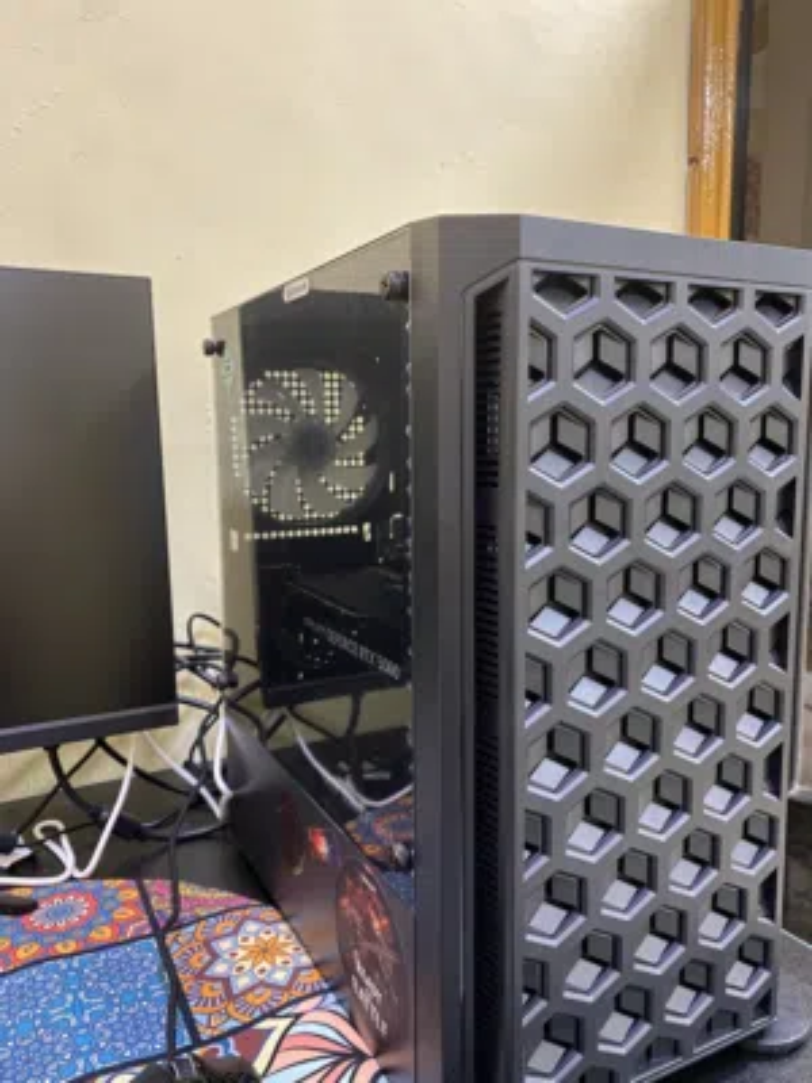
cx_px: 406
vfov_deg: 67.3
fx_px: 813
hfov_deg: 53.1
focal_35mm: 26
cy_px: 542
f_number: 1.8
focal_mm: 4.25
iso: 200
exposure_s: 1/50
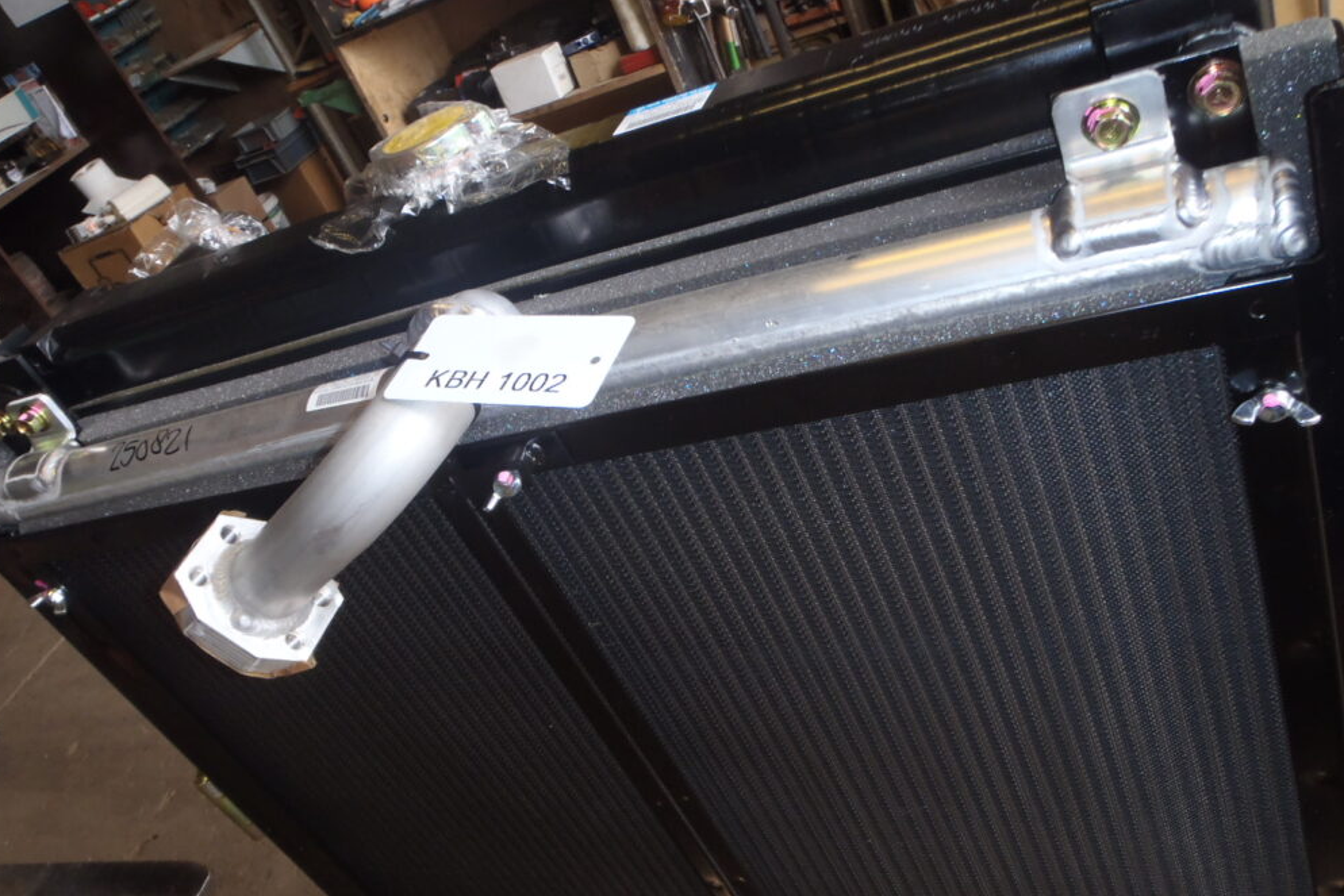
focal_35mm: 30
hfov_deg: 61.9
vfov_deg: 43.6
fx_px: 1120
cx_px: 653
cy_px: 464
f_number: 3.5
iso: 100
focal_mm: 5
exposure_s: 1/30
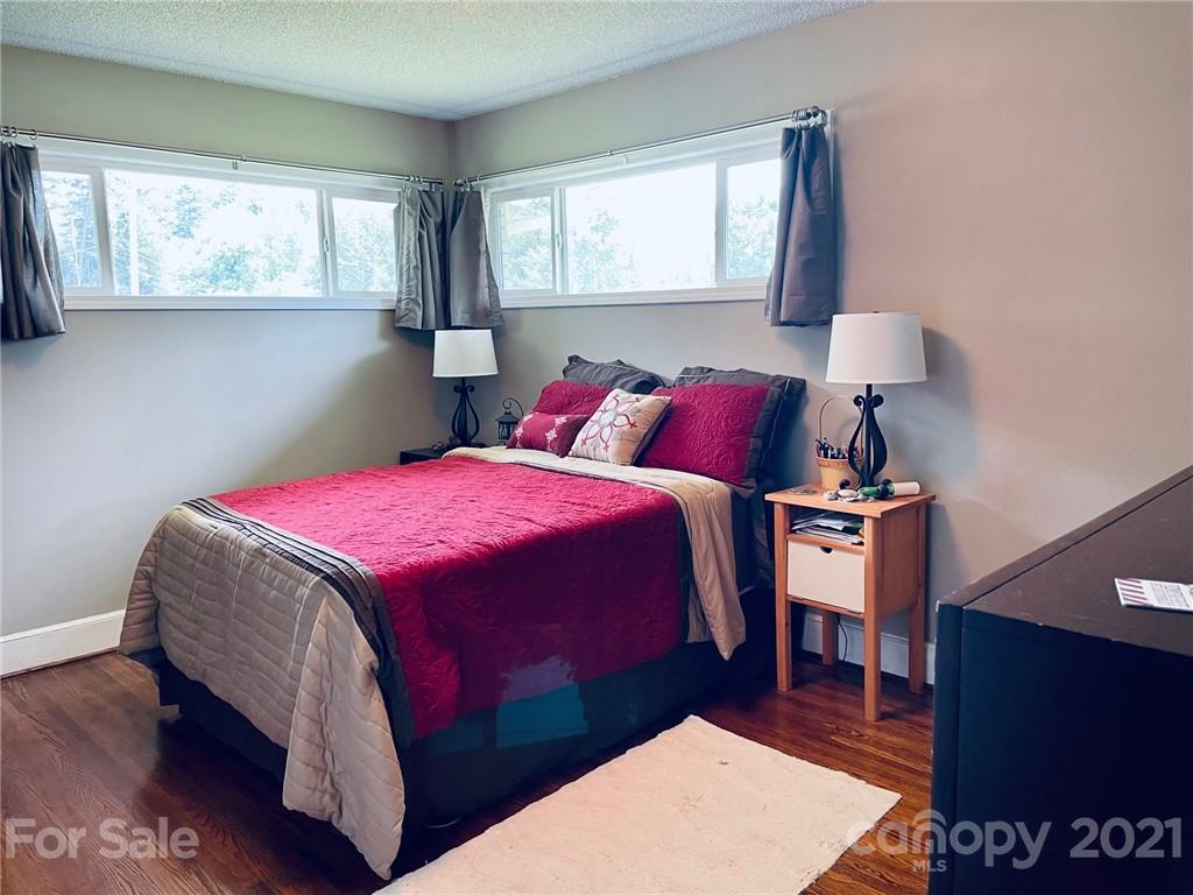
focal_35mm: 26
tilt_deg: -8.1
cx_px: 596
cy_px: 448
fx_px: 896
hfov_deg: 67.3
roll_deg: +1.8
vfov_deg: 53.1
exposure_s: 1/60
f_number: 1.6
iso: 80
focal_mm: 4.2
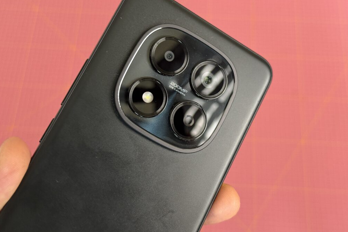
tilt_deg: -63.7
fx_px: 493
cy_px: 108
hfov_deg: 38.9
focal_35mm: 51
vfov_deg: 26.5
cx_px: 174
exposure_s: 1/60
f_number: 1.78
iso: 250
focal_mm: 6.76
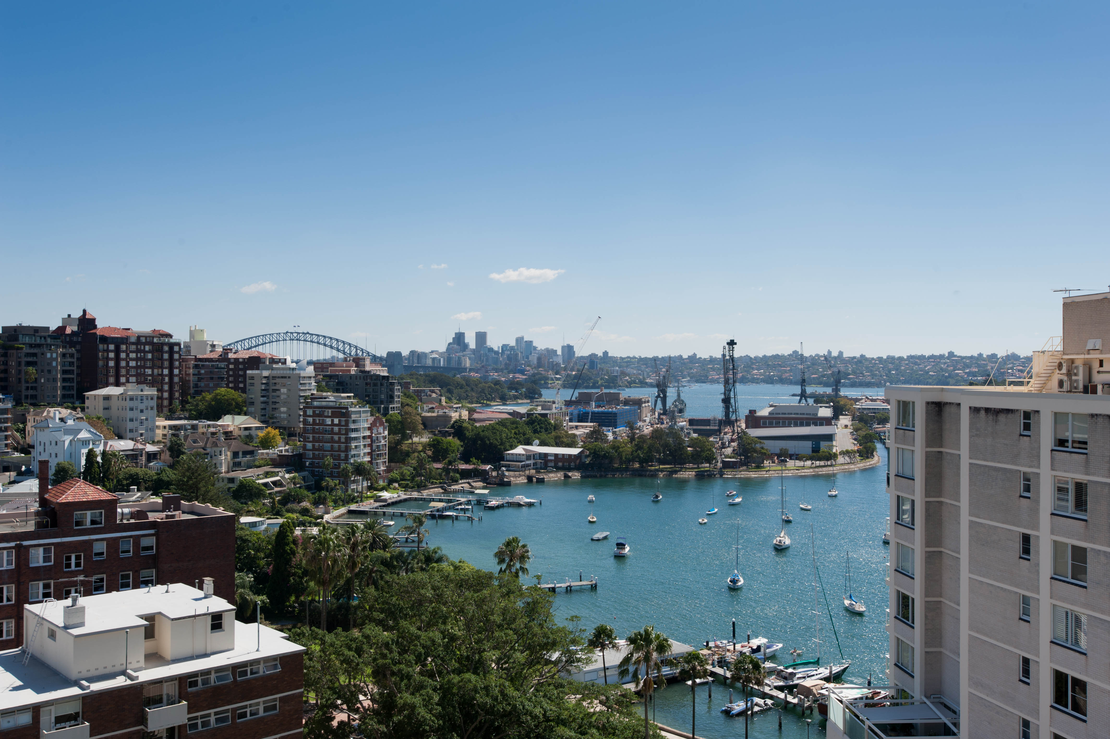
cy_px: 370
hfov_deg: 54.5
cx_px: 555
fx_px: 1078
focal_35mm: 35
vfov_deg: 37.8
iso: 200
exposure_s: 1/250
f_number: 11
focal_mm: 35
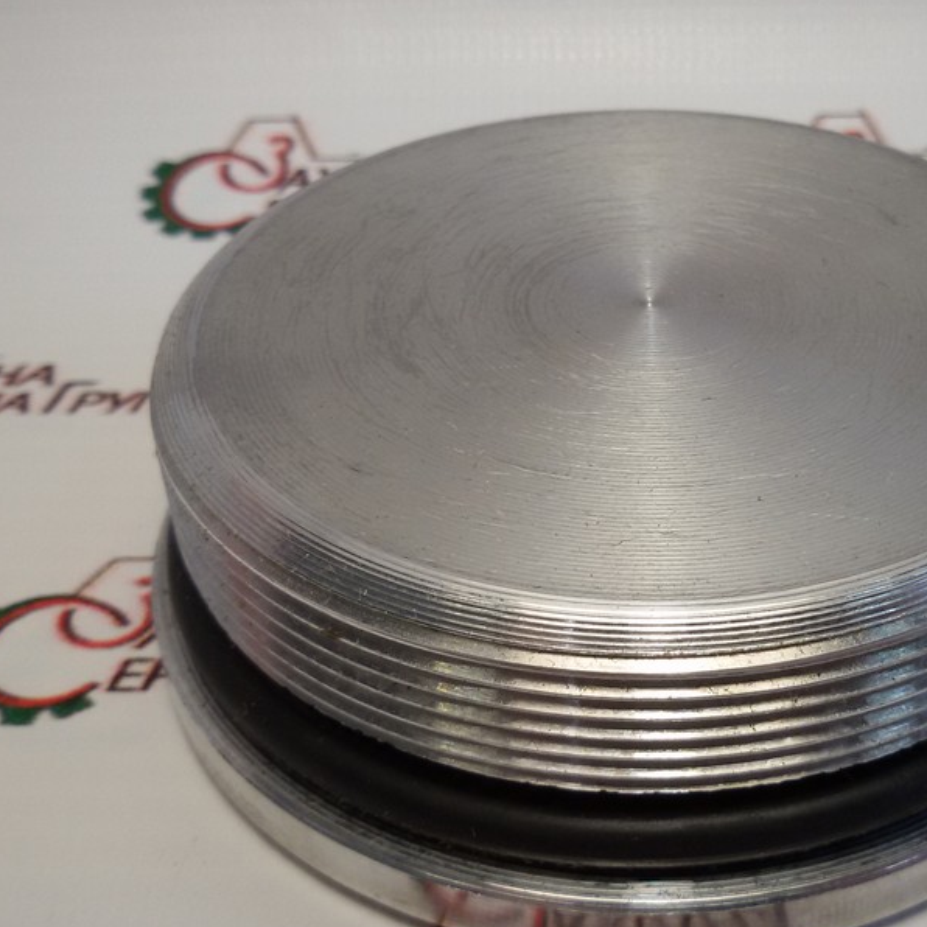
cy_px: 504
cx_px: 638
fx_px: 1394
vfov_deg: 36.8
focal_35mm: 46
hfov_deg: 36.3
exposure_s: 1/100
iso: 50
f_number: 2.4
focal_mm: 2.93
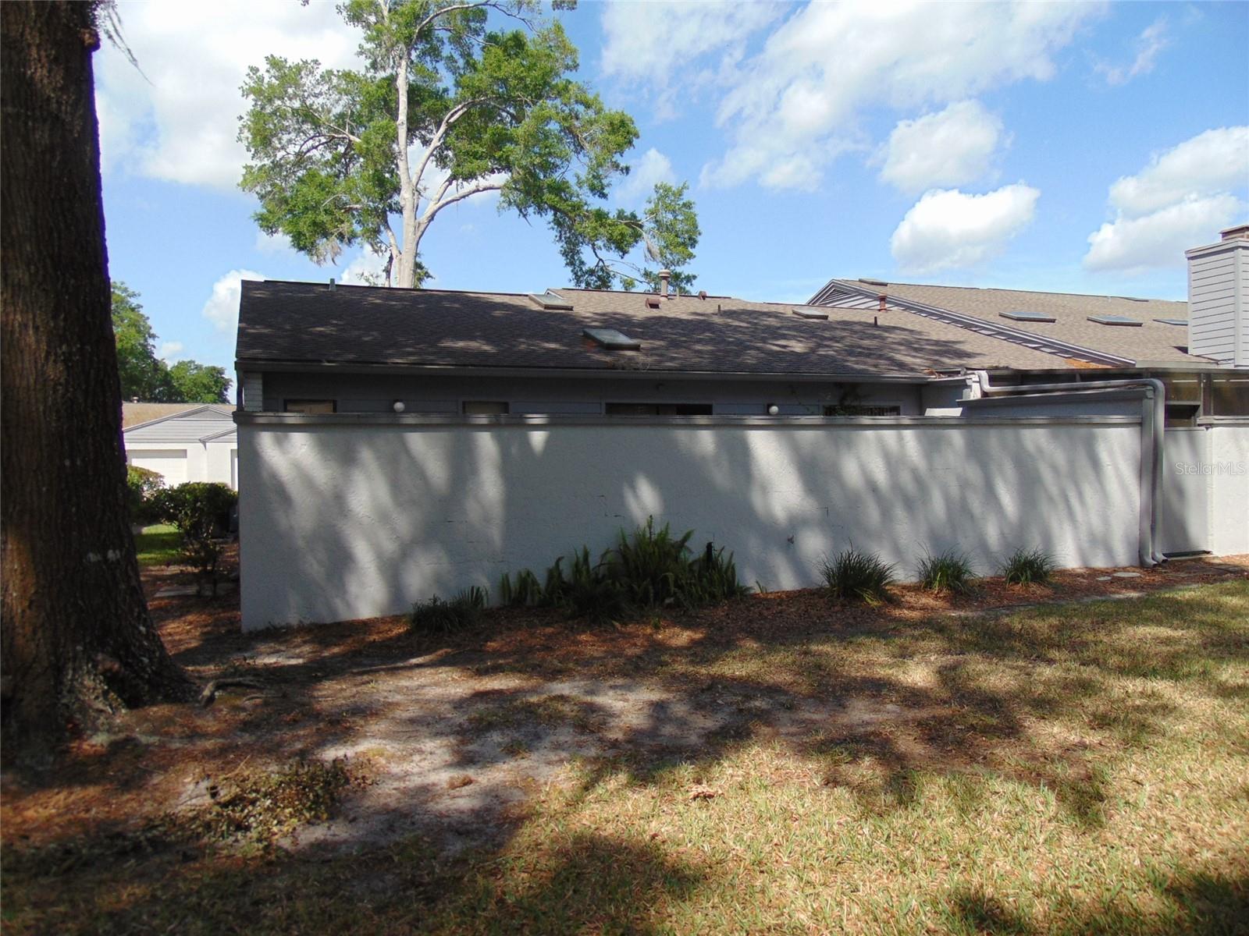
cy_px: 468
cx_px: 624
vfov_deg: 54.9
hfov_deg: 69.4
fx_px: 902
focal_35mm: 25
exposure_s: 1/1000
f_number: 3
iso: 80
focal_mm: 4.5
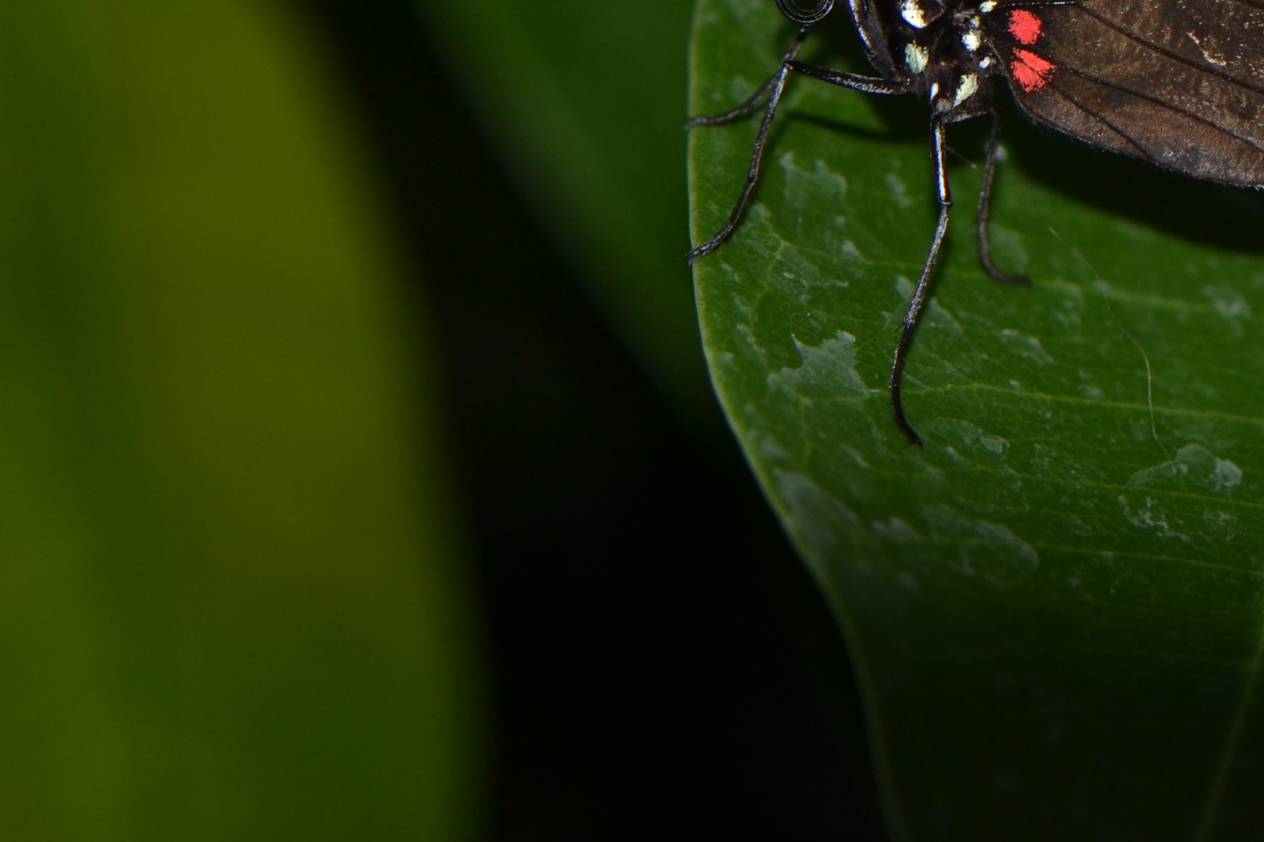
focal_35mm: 378
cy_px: -160
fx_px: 13277
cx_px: 1003
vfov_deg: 3.6
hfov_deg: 5.4
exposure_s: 1/60
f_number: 8
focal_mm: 105
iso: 100
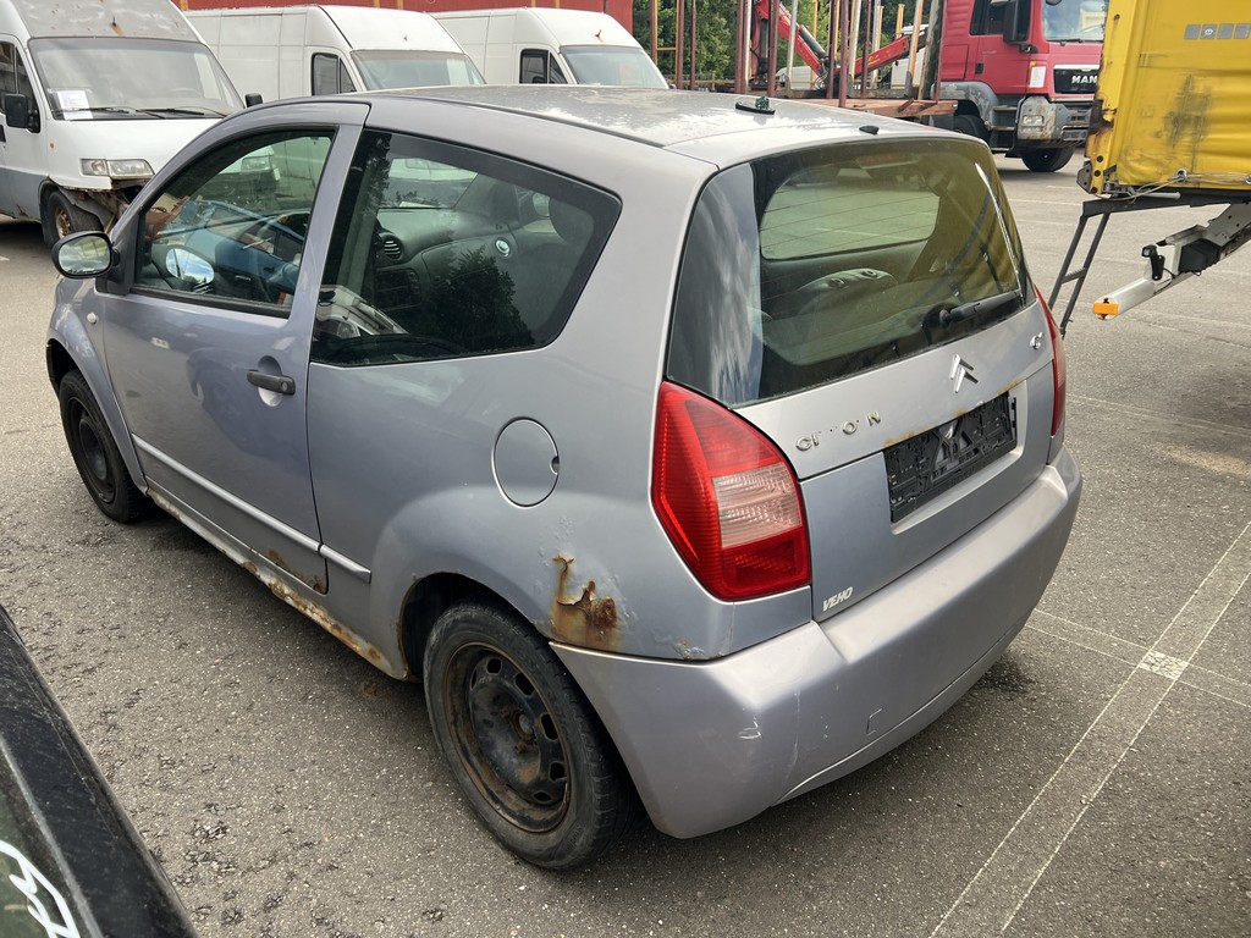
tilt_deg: -18.0
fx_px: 940
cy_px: 469
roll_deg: +0.2
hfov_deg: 67.3
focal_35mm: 26
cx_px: 626
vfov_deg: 53.1
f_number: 1.5
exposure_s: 1/572
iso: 50
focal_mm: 5.7
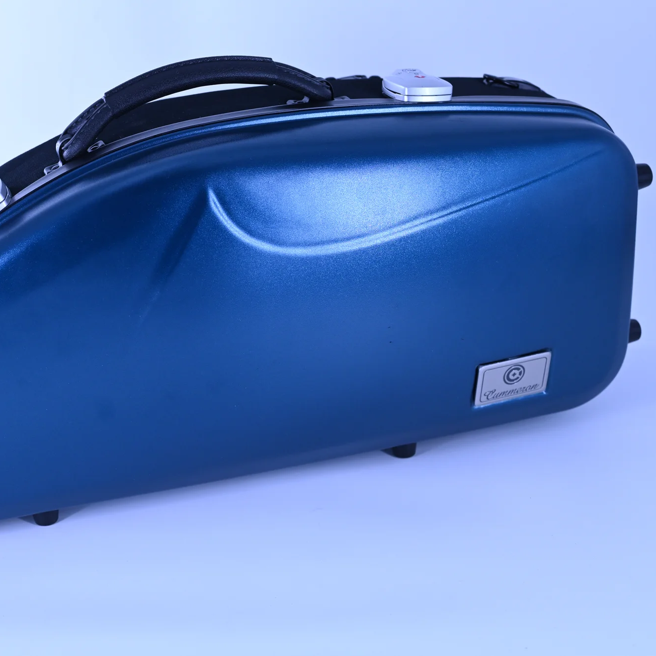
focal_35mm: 64
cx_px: 208
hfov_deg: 26.7
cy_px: 328
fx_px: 1372
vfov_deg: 26.9
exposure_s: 1/500
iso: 1250
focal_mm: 50
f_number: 4.8
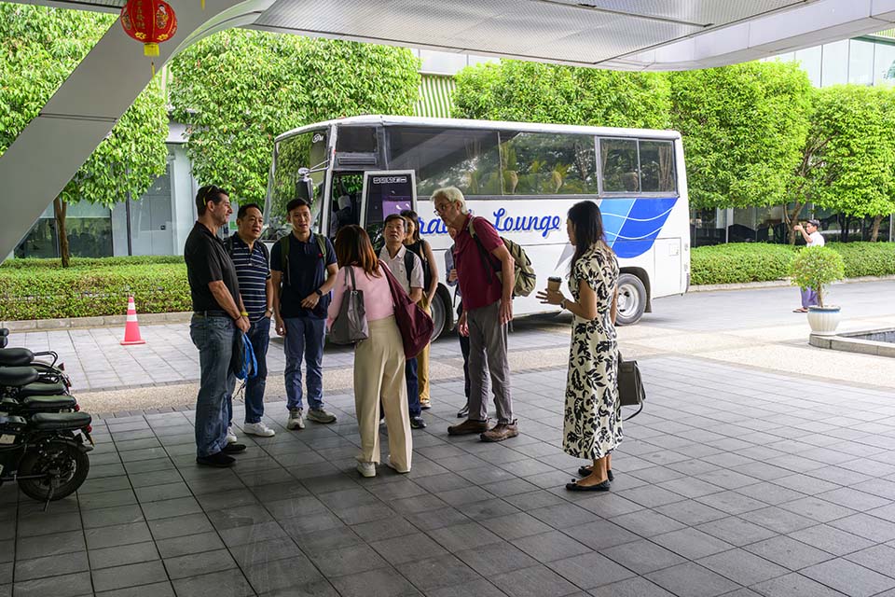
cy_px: 298
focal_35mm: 31
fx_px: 771
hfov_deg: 60.3
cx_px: 448
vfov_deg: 42.3
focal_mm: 31
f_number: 6.3
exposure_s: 1/250
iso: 2000
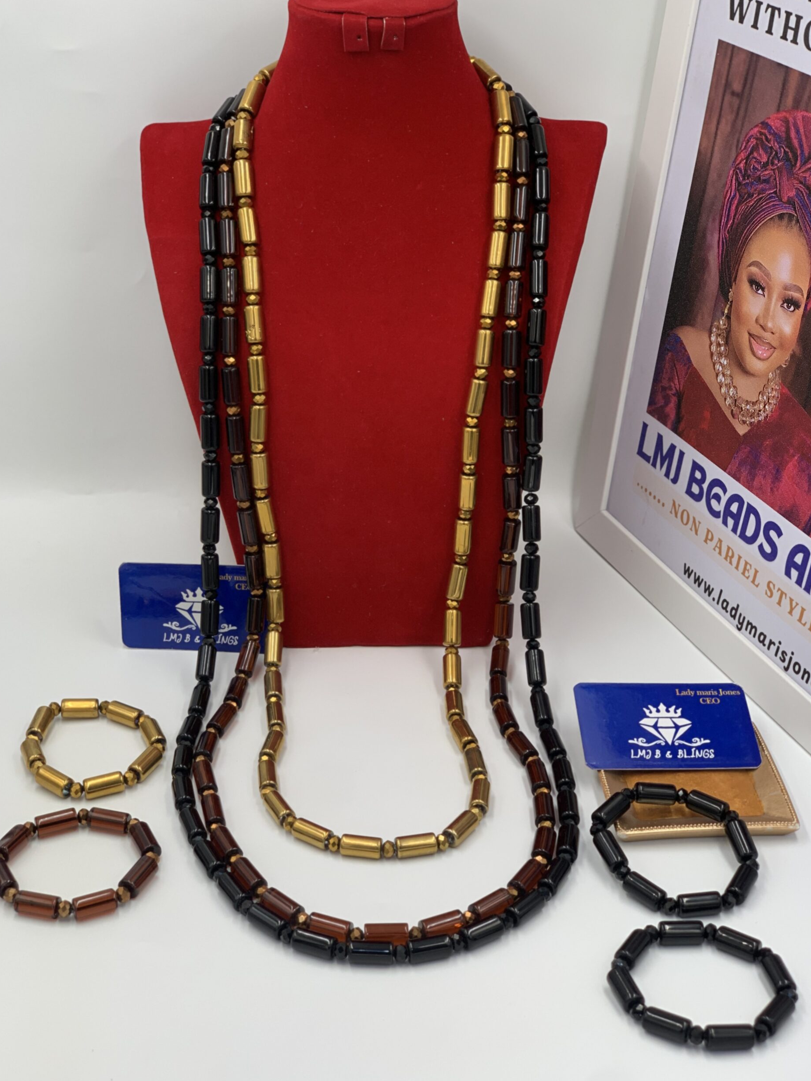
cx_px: 401
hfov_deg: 27.0
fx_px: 1687
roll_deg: +0.1
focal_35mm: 54
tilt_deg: -28.7
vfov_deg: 35.5
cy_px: 531
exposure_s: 1/97
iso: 25
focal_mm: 6
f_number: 2.4
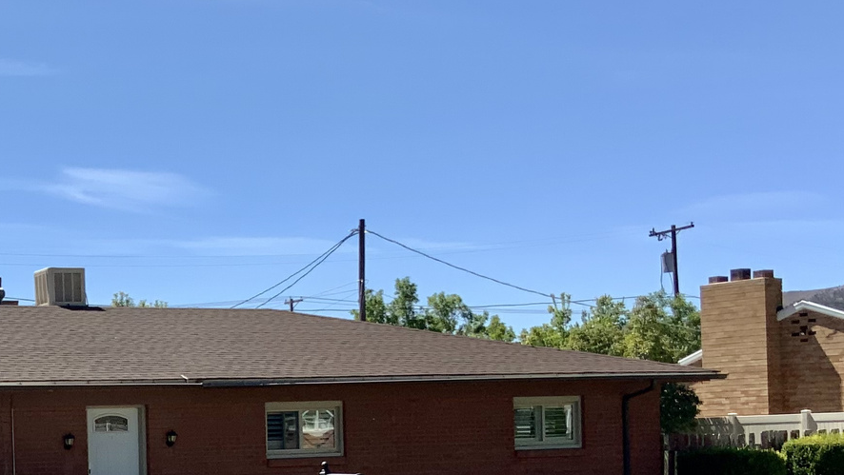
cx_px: 9
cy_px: 468
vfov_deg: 16.2
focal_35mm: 73
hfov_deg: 27.4
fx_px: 1634
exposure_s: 1/2227
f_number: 1.8
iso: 16
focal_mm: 3
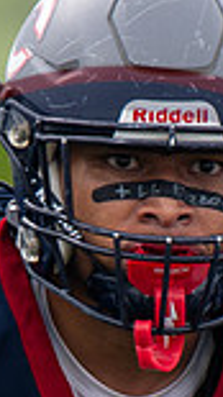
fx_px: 31599
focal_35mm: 3001
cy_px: 541
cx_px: 113
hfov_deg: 0.4
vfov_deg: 0.7
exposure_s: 1/1000
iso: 80
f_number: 2.8
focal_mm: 200
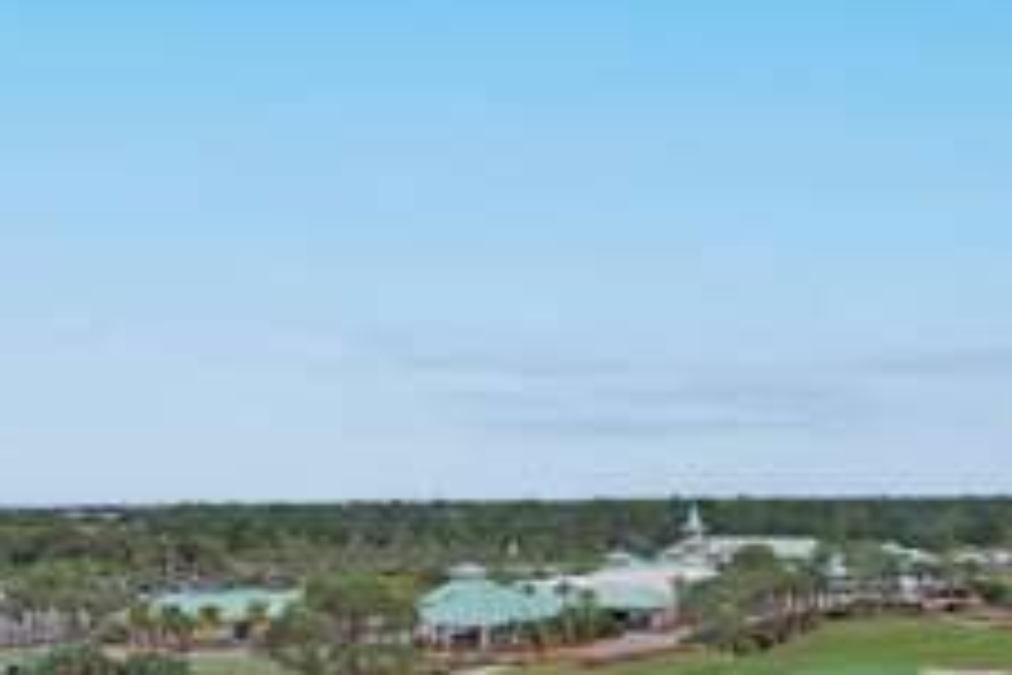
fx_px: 1321
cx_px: 630
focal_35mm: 47
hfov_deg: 41.6
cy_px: 716
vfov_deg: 26.7
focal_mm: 8.38
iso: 110
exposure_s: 1/1250
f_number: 2.8
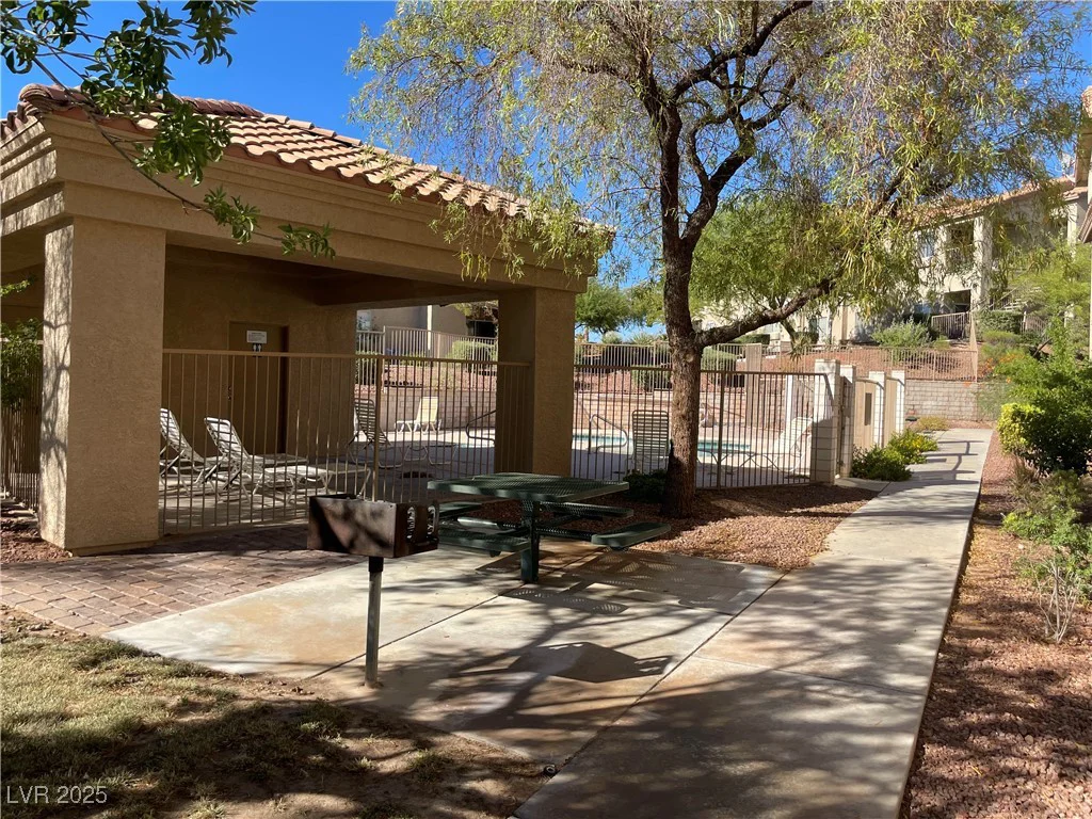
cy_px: 410
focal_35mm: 26
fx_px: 820
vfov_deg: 53.1
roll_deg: -1.1
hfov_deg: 67.3
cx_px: 546
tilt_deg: +0.6
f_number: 1.6
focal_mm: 4.2
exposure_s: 1/1855
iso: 32
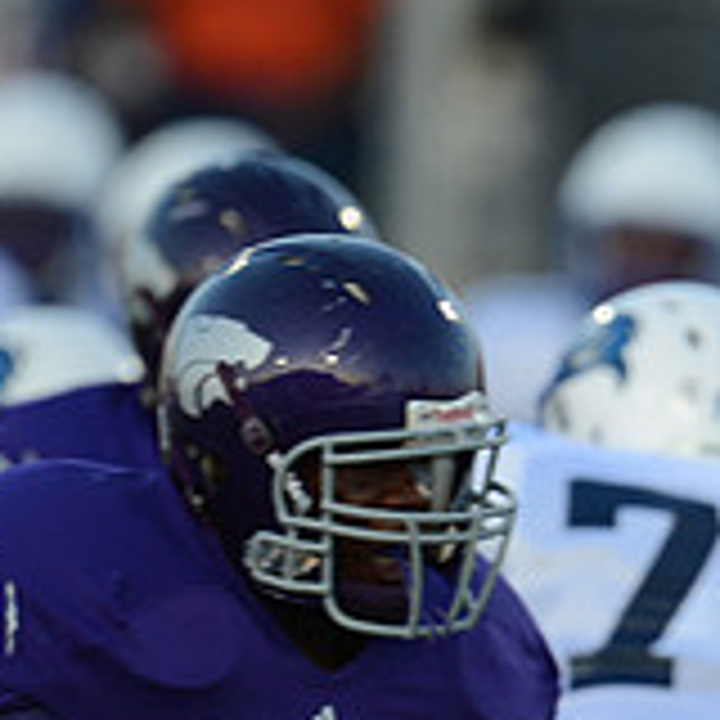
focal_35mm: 1690
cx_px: 1130
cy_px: 862
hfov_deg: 1.0
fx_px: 39769
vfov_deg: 1.0
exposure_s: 1/1250
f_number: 4
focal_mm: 550
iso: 800
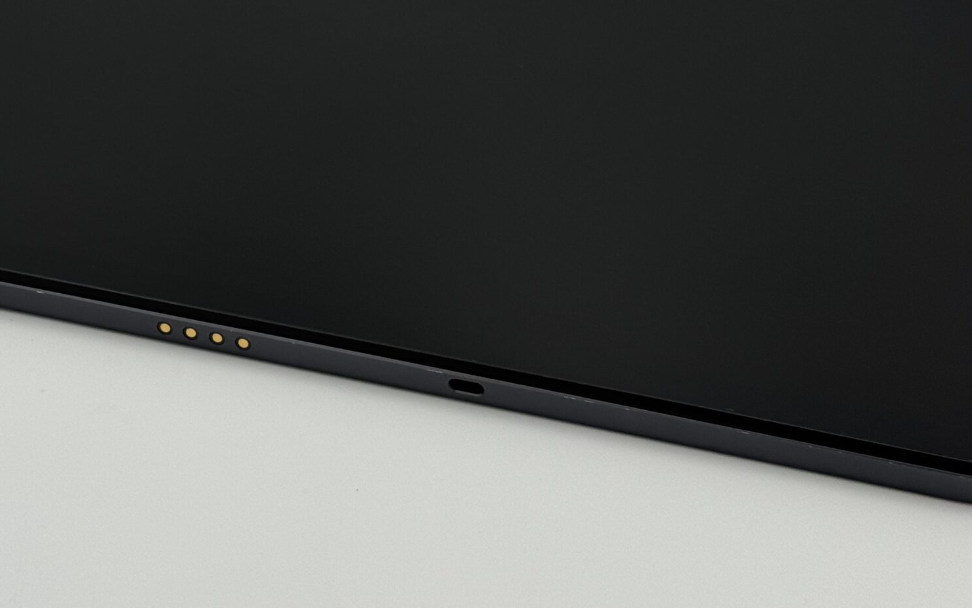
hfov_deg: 23.4
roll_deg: -0.3
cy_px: 142
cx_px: 288
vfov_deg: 14.8
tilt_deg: -31.2
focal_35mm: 88
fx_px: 2331
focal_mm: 6.76
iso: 64
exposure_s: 1/885
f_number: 1.78
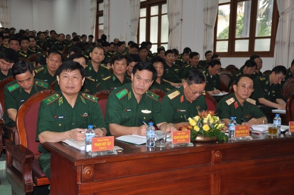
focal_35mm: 51
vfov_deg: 26.4
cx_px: 147
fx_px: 416
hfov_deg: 38.9
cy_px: 98
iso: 500
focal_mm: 34
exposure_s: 1/60
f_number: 4.2
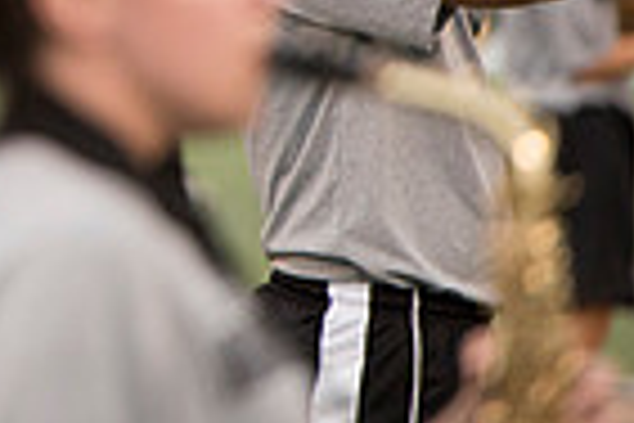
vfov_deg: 1.7
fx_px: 14458
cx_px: -630
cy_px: -286
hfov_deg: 2.5
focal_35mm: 821
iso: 1000
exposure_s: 1/1250
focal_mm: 200
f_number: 2.8
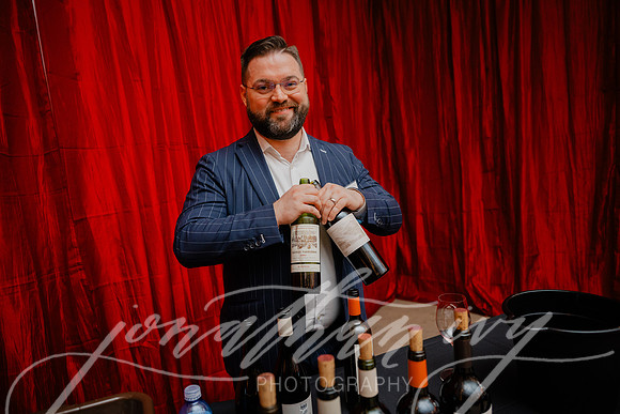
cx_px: 310
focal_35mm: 24
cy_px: 207
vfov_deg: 53.2
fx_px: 413
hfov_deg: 73.7
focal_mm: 24
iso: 1250
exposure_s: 1/125
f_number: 2.8
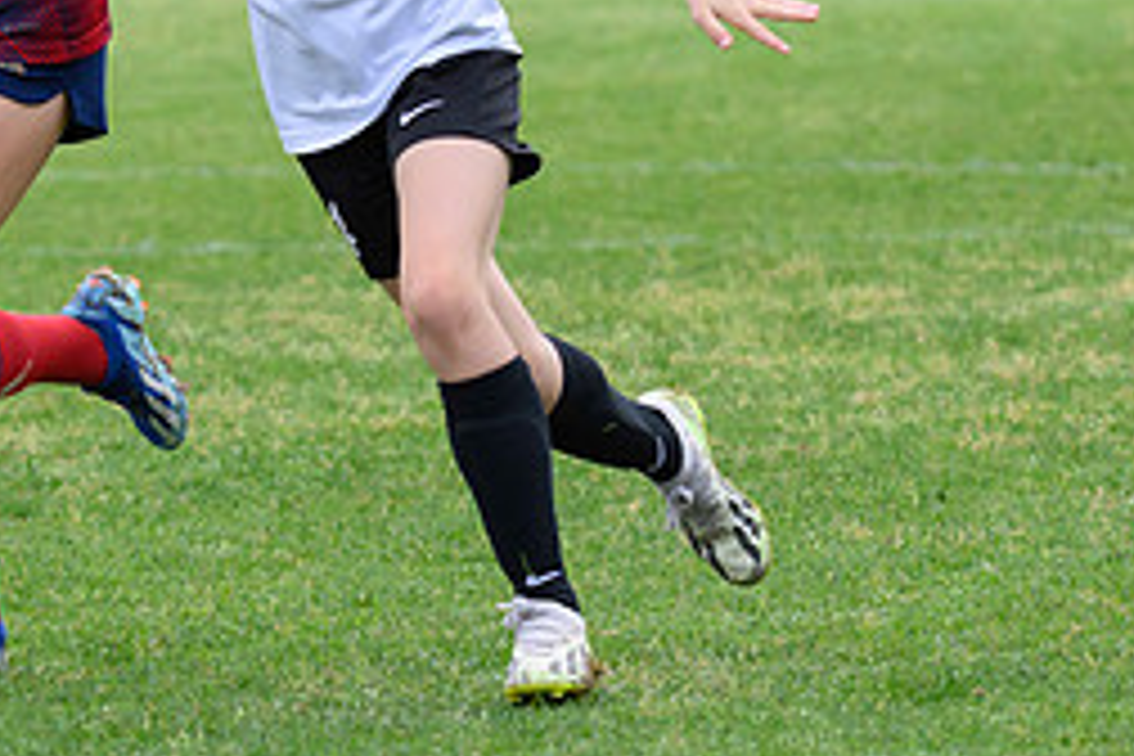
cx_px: 83
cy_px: 341
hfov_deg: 3.7
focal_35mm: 555
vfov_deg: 2.5
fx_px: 17481
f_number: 5.6
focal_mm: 180
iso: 1400
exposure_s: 1/1250
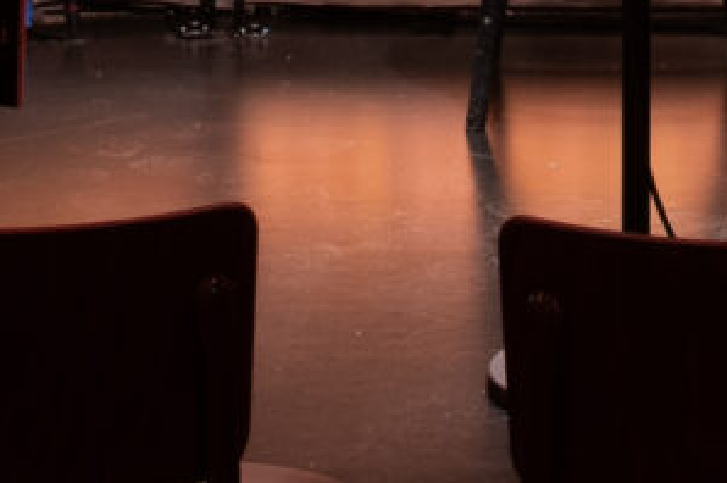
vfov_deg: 5.6
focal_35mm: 227
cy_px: -1048
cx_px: 583
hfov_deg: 9.1
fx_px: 4579
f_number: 13
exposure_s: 3
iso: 250
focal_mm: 22
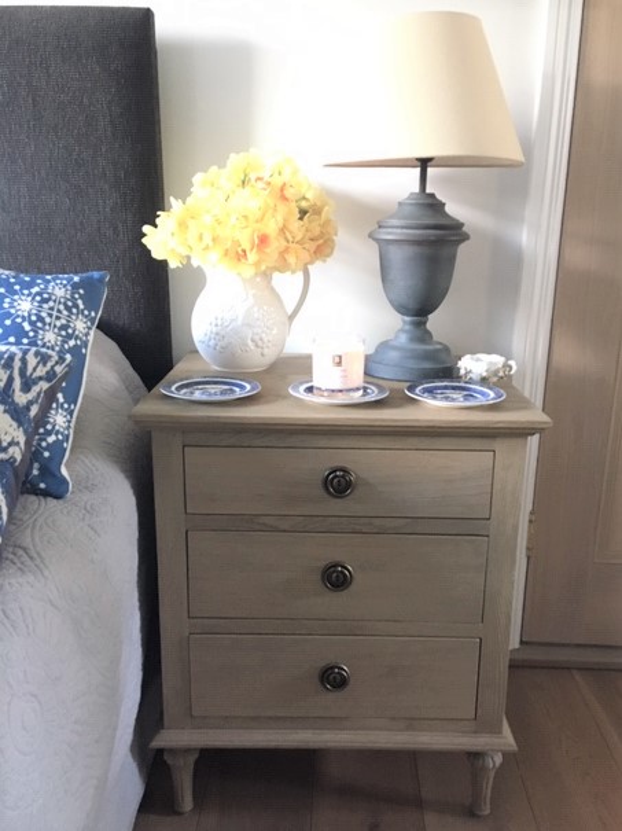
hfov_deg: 48.2
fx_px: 696
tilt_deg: -17.1
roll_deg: -1.4
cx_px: 311
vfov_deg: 61.7
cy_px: 416
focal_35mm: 29
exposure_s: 1/17
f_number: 2.2
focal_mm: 4.15
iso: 250
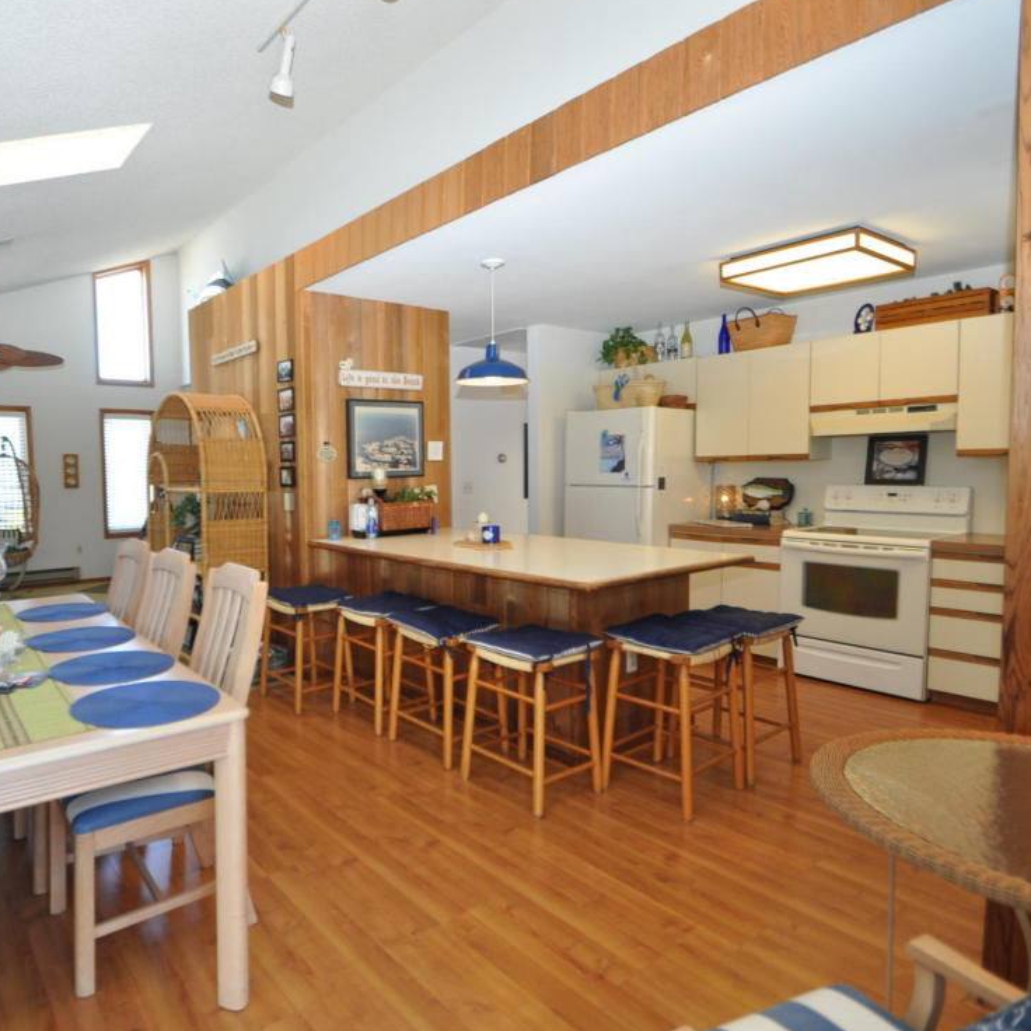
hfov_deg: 73.1
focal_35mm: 20
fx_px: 674
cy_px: 520
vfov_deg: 74.8
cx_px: 364
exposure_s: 1/60
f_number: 4
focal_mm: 10
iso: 400
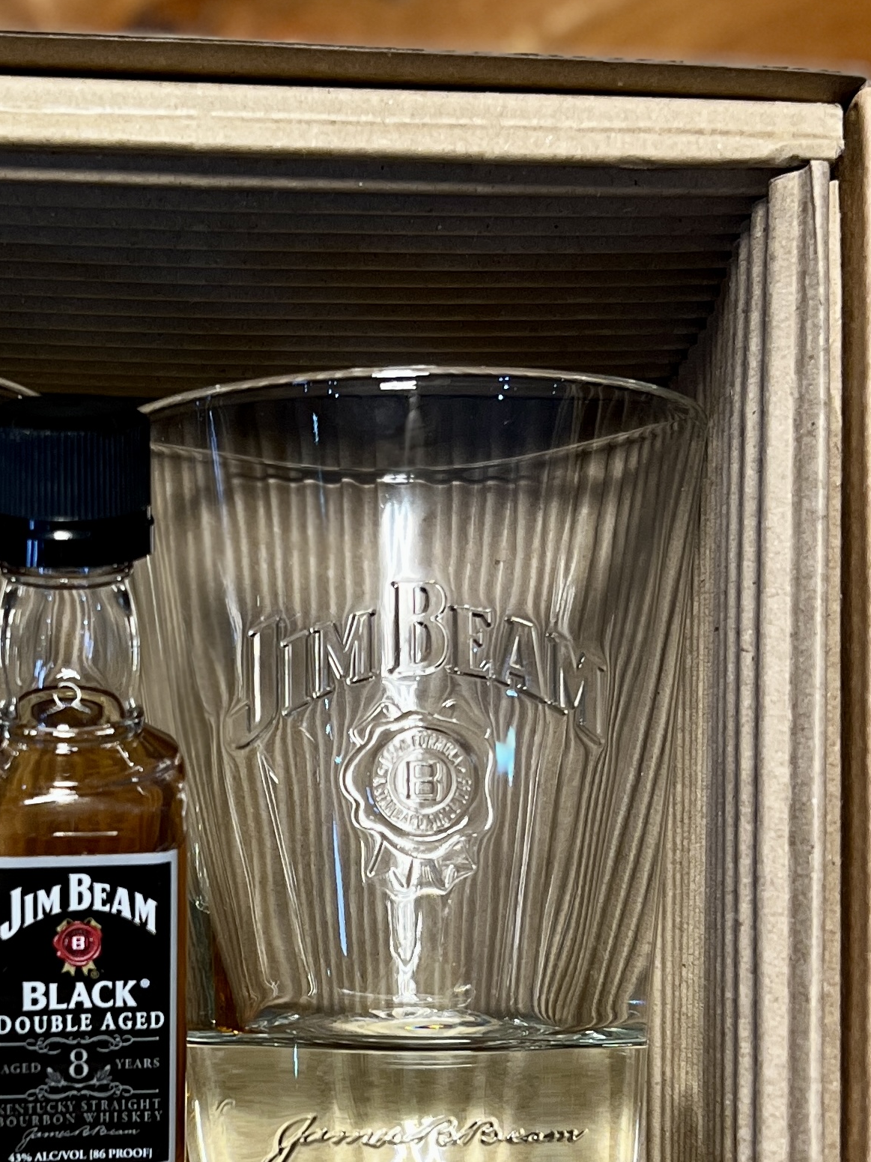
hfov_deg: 26.8
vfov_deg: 36.4
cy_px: 793
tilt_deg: -66.3
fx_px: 1745
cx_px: 40
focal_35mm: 52
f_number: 1.5
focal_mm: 5.7
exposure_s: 1/50
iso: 200
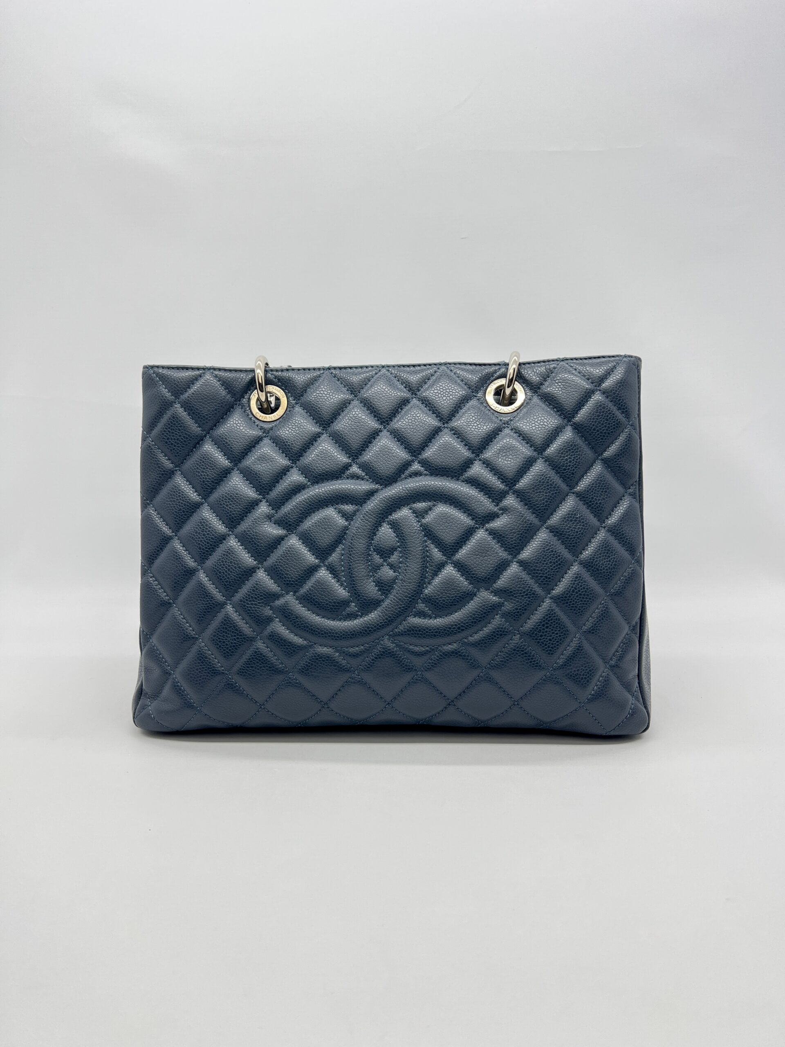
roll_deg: +0.3
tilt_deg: -9.3
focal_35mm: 26
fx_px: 786
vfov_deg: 67.3
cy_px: 524
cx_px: 392
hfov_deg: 53.1
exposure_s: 1/129
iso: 32
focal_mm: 5.7
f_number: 1.5
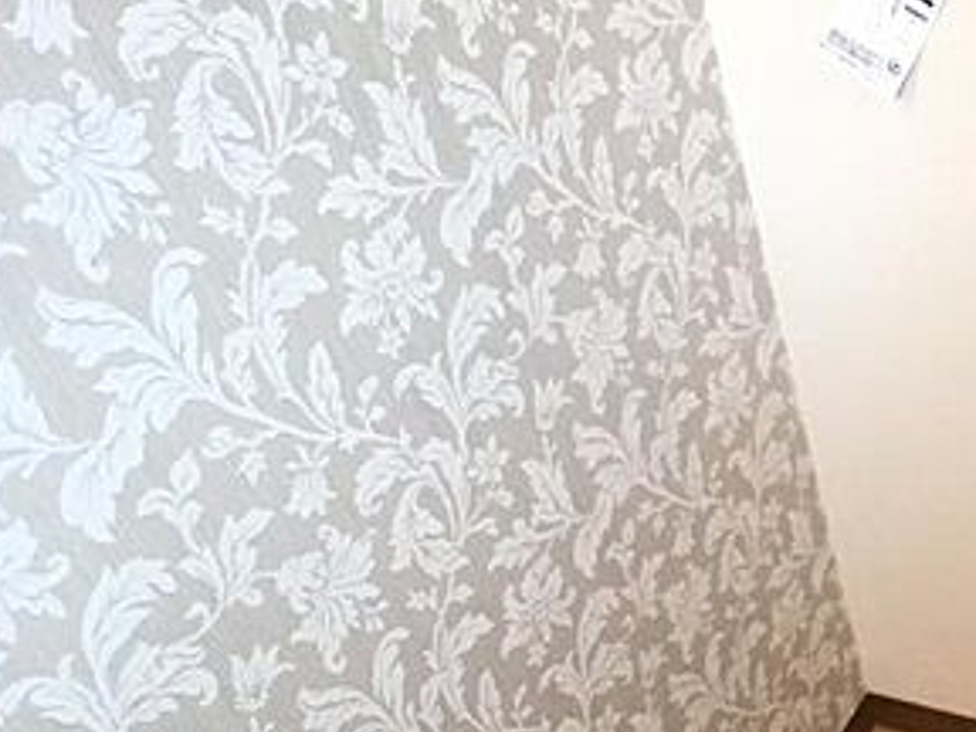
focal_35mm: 69
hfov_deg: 26.3
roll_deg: +5.1
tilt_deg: -41.5
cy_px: 542
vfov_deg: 21.1
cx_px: 1037
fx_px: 1945
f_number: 2.4
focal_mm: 3.3
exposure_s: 1/30
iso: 160
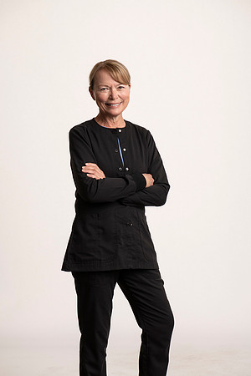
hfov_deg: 13.0
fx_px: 1098
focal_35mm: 105
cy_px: 188
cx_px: 126
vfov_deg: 19.5
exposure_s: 1/125
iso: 64
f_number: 8
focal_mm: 105
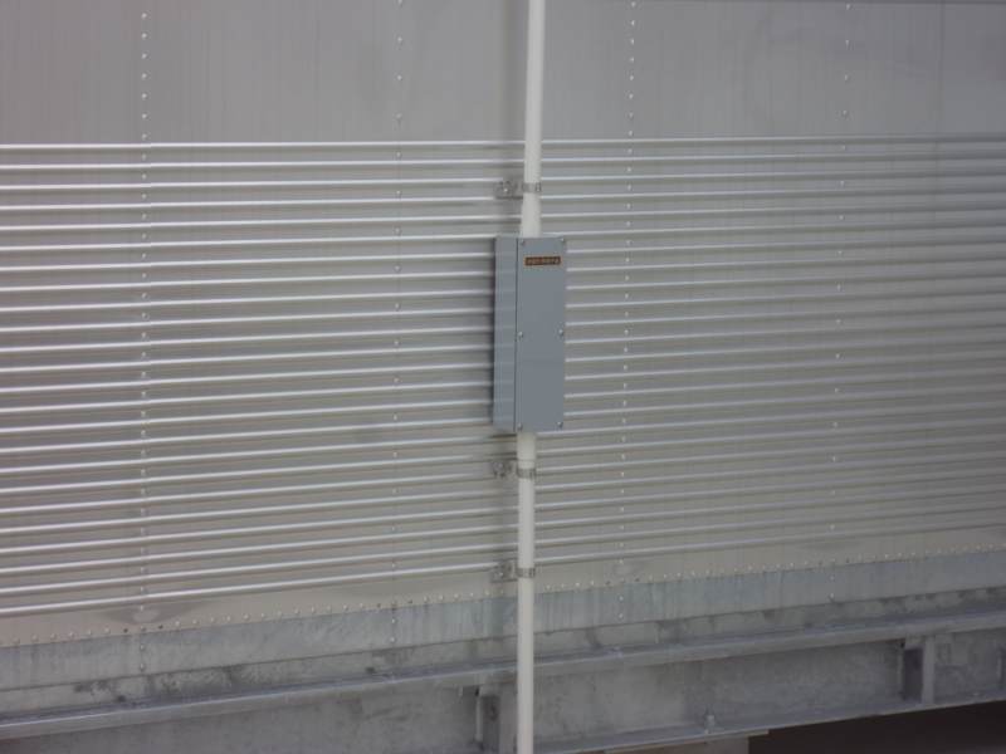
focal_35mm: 125
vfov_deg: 11.9
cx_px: 503
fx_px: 3633
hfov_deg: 15.8
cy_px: 377
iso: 80
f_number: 5.9
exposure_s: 1/160
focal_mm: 22.5
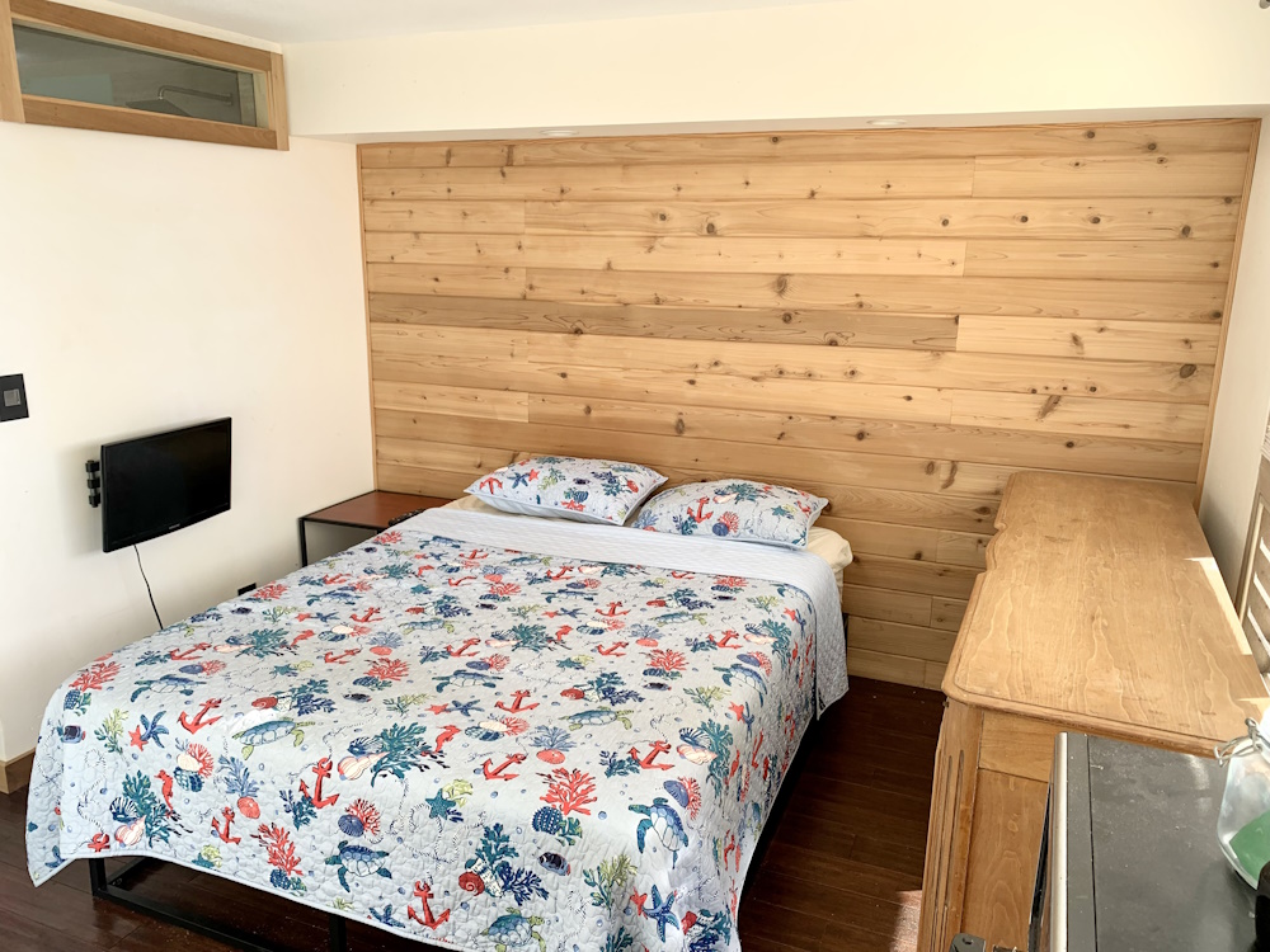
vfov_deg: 53.1
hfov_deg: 67.3
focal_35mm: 26
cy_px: 476
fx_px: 954
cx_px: 635
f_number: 1.8
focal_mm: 4.25
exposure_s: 1/137
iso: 25
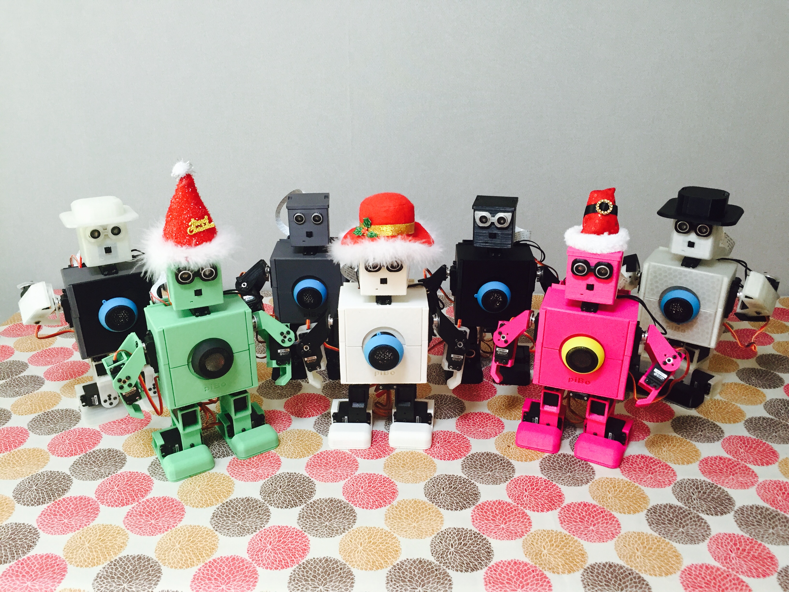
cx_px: 394
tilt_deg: -24.9
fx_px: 661
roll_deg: -0.9
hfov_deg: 61.7
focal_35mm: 29
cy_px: 296
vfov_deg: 48.2
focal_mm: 4.15
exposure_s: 1/30
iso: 50
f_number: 2.2
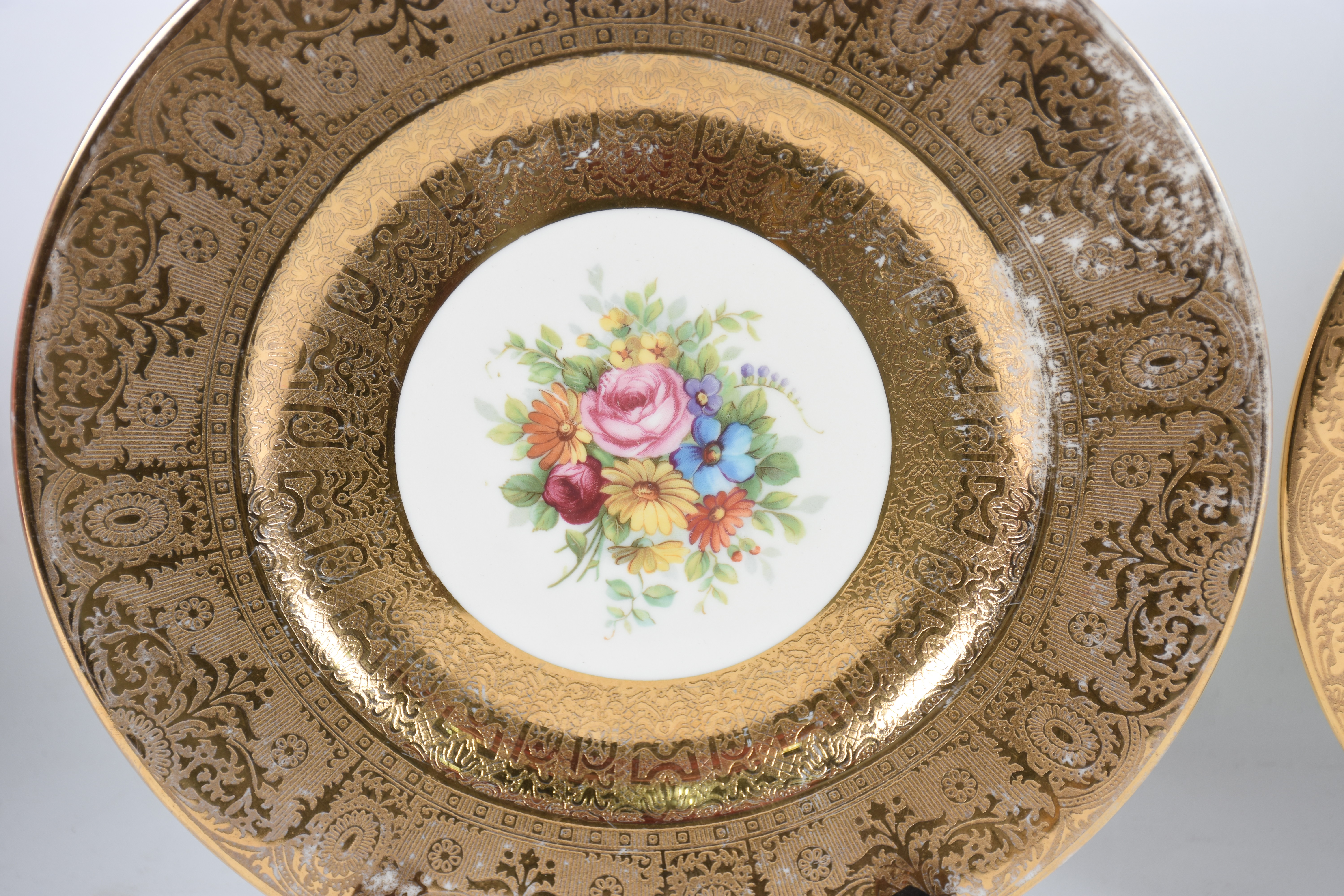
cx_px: 672
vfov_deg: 18.9
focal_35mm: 72
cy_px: 448
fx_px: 2688
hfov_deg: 28.1
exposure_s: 1/50
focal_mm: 48
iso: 200
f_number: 5.6
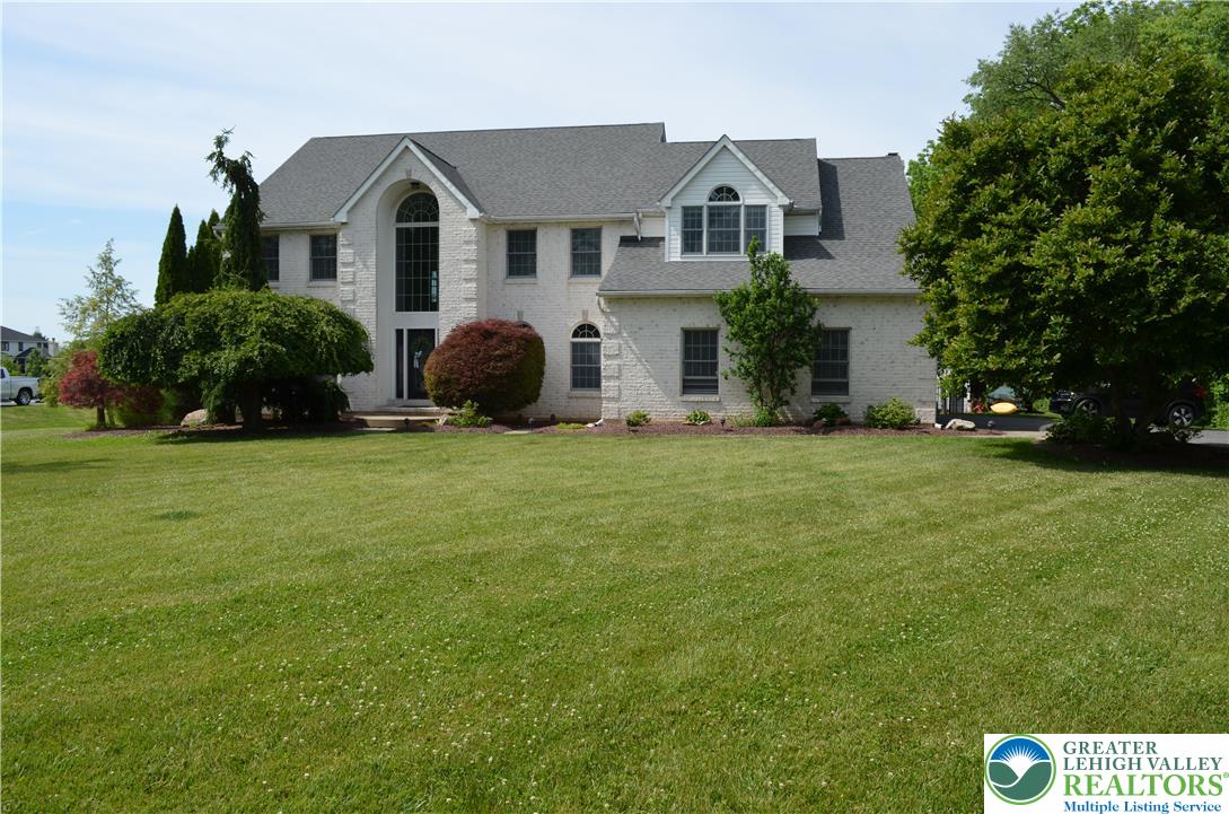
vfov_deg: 47.7
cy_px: 407
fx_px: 920
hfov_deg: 67.5
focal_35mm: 27
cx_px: 614
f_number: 8
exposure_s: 1/250
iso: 110
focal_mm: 18
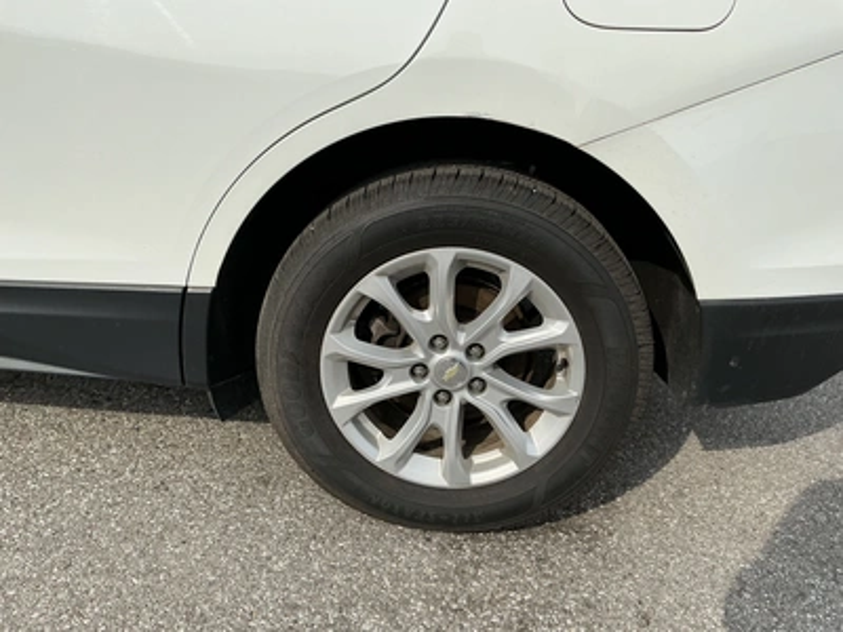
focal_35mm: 28
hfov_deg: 63.4
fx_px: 682
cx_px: 422
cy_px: 316
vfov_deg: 49.7
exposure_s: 1/2427
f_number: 1.8
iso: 25
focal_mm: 3
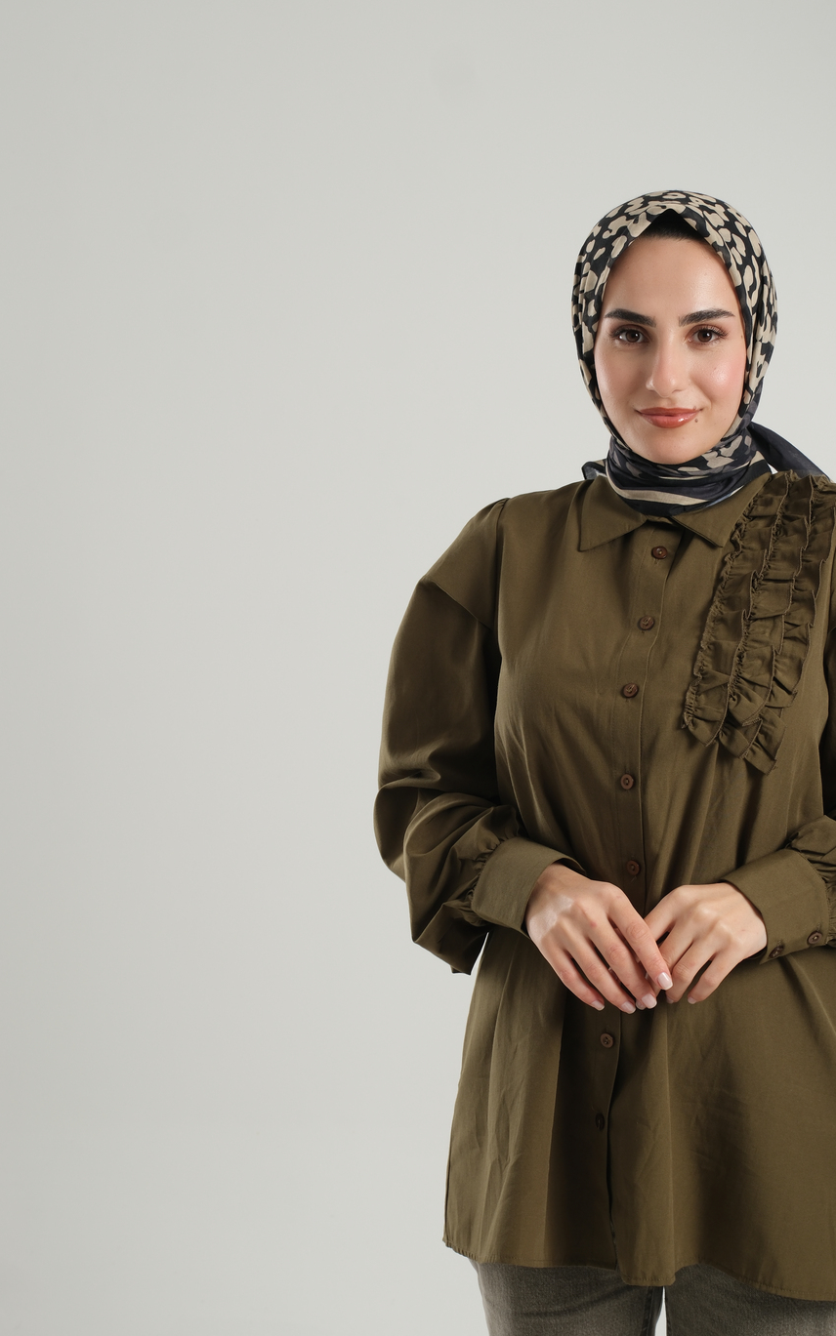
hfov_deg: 19.4
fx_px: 2442
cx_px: 525
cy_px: 716
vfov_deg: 30.6
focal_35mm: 67
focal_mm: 33.2
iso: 125
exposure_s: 1/256
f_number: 7.1
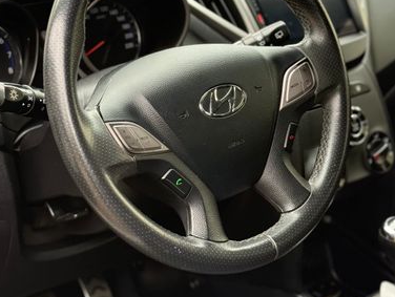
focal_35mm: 60
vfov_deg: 24.4
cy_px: 121
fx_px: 686
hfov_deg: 32.1
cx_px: 206
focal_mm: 6.76
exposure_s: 1/242
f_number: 1.78
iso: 160
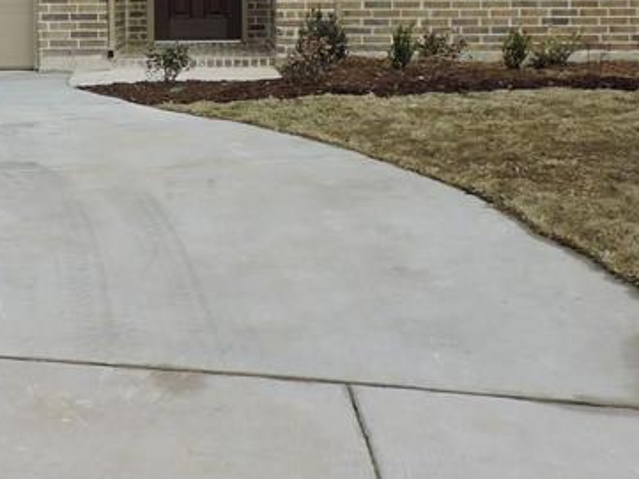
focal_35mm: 68
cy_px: 9
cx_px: 147
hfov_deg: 28.1
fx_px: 1256
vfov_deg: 21.0
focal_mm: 4.3
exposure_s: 1/1000
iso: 100
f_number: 3
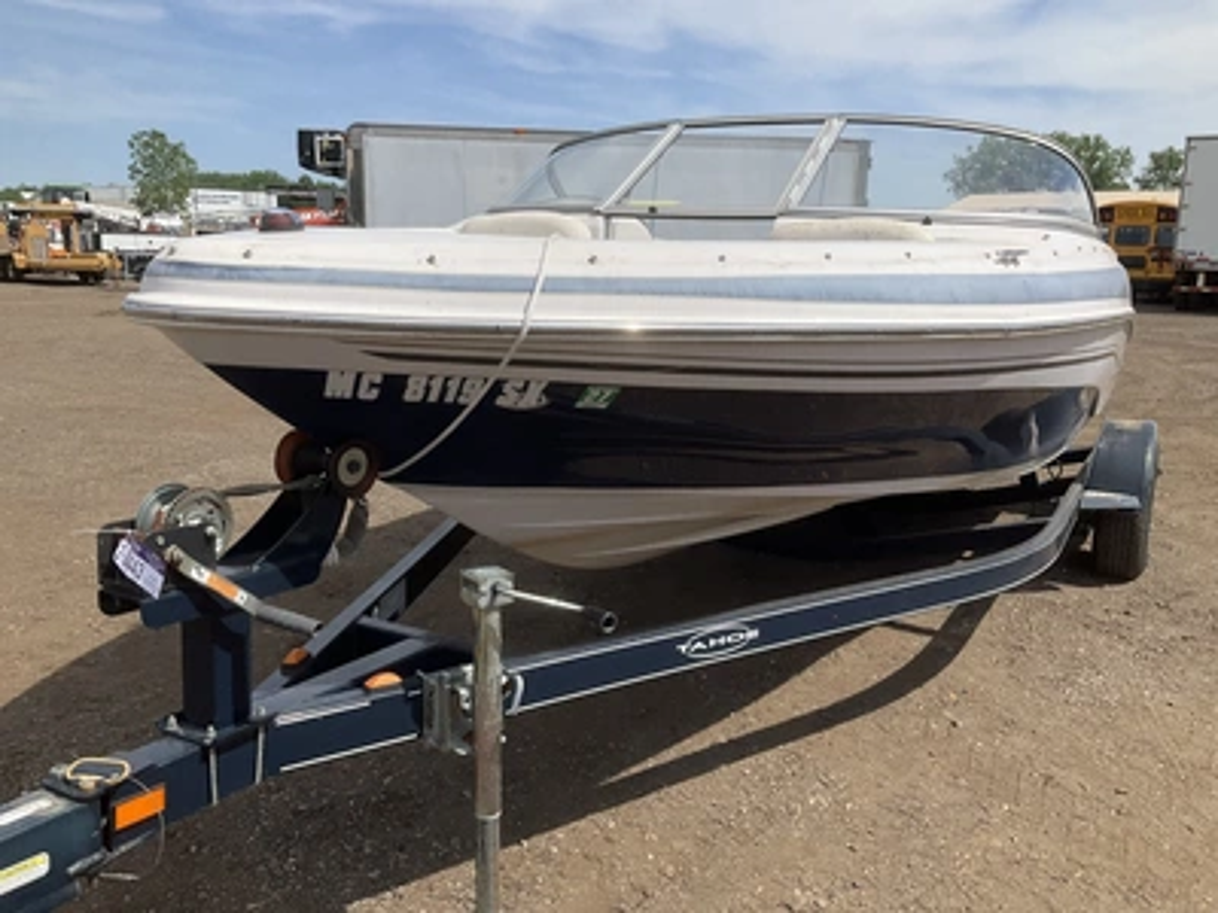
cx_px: 609
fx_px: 1020
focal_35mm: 29
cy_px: 456
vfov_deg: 48.2
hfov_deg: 61.7
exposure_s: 1/2538
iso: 25
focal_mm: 3
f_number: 1.8
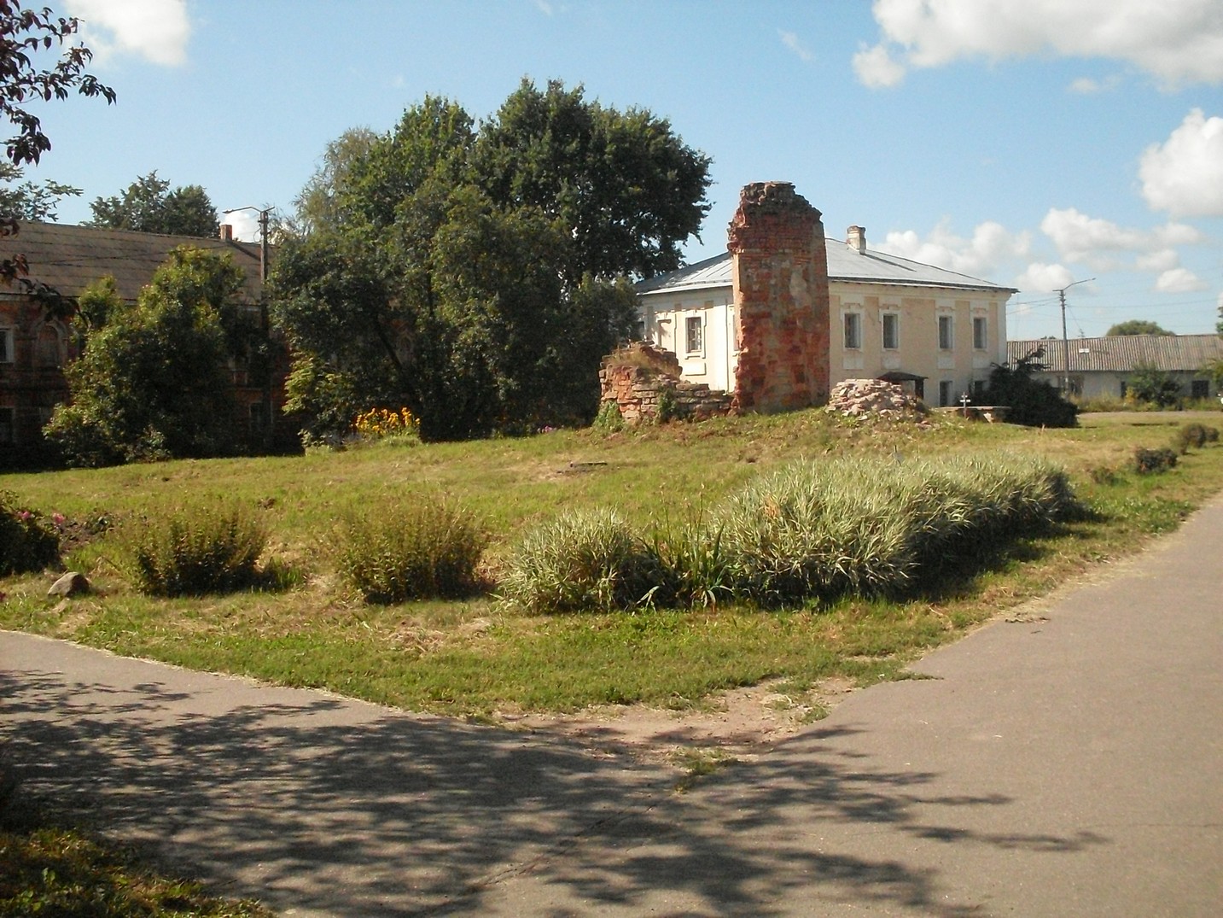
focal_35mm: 38
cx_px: 612
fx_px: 1343
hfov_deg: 49.0
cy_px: 459
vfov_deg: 37.7
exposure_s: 1/750
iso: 400
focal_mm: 6.3
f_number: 8.4
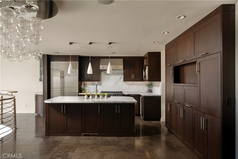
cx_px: 119
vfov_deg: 53.1
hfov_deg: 73.7
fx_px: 159
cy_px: 80
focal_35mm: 24
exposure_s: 1/80
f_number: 10
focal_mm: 24
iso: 200
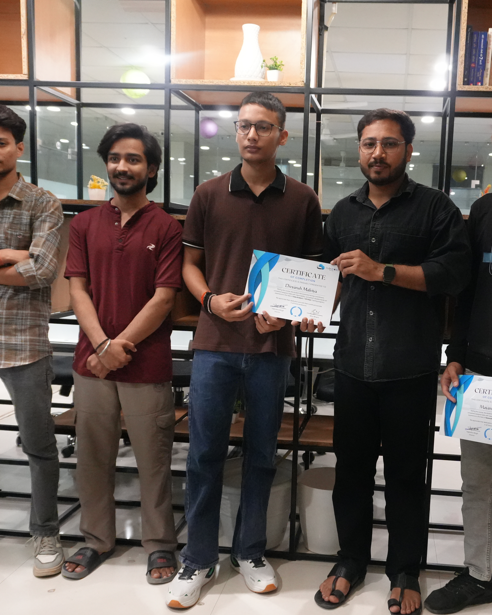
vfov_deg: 47.1
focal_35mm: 39
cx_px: 332
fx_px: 706
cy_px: 328
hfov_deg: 38.0
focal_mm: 17
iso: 5000
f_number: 4
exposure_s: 1/160
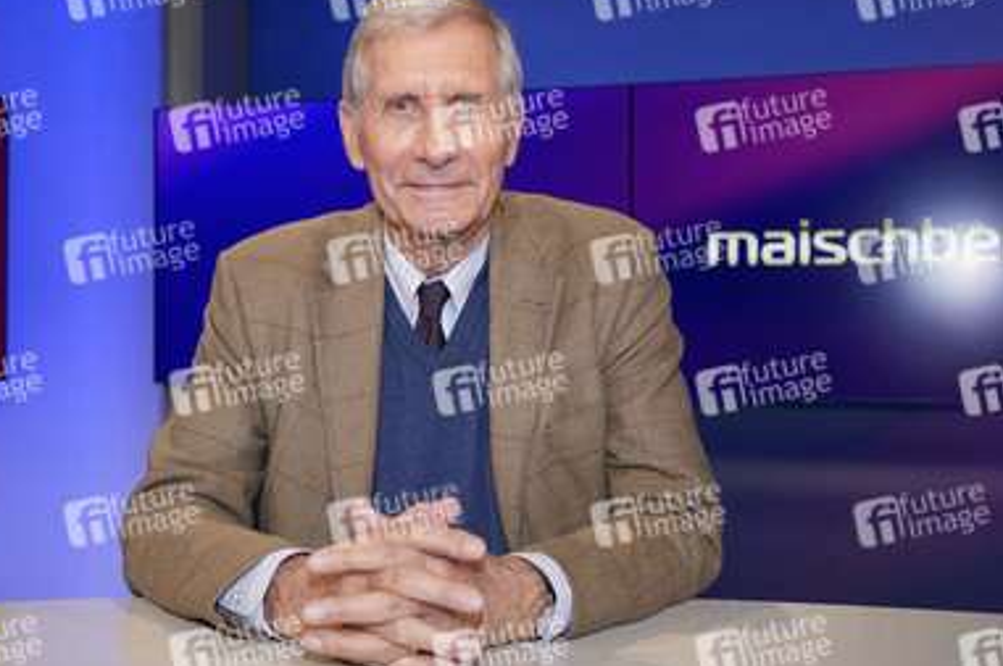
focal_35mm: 45
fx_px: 1252
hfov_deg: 43.5
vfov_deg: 29.8
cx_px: 430
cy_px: 319
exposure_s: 1/125
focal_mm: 38
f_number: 5
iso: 1600
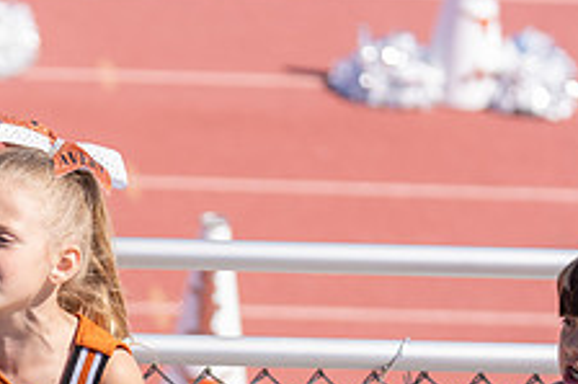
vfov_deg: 5.5
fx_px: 3995
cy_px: 401
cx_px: 3
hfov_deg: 8.2
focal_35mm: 249
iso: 100
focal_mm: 96
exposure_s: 1/1250
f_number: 2.8
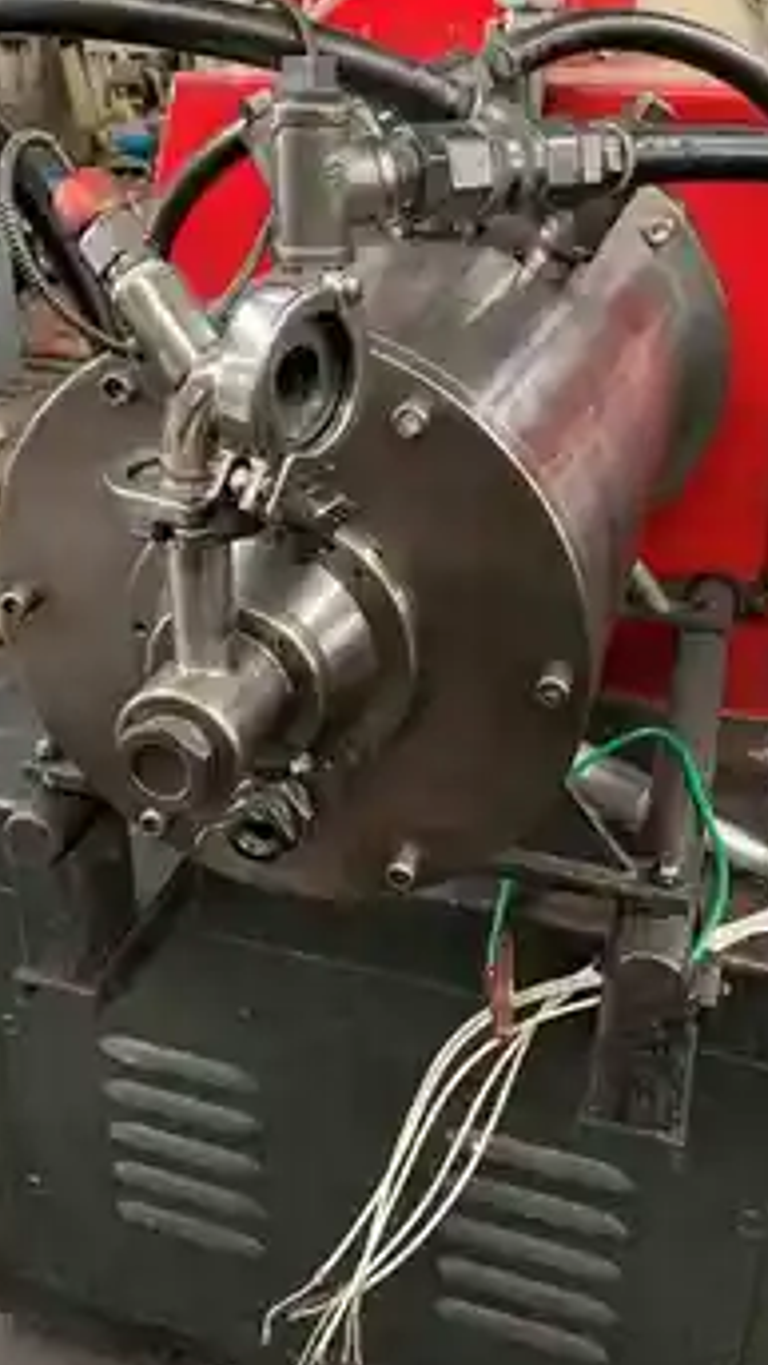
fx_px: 1194
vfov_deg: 59.4
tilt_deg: -25.6
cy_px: 613
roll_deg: -0.7
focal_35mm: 33
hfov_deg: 35.6
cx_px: 358
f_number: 1.8
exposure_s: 1/30
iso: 640
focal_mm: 4.25
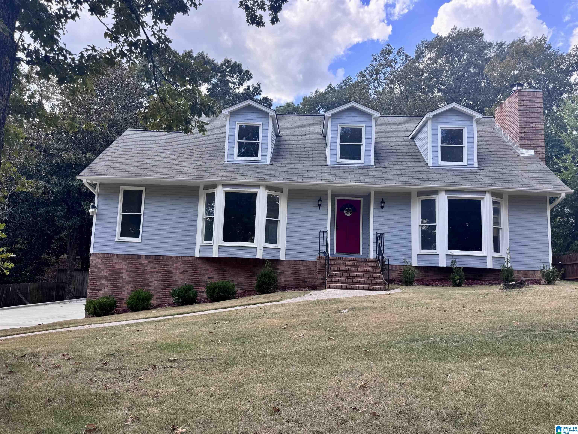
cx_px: 289
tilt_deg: +6.5
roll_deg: -2.1
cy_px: 217
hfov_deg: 71.6
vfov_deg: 56.8
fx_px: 401
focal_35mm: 24
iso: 80
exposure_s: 1/966
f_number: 1.78
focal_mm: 6.76
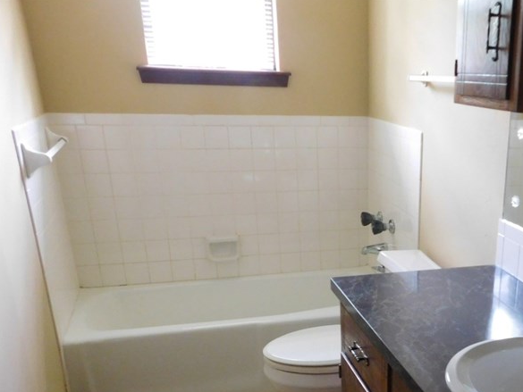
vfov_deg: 32.9
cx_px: 442
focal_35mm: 42
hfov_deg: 42.1
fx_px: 635
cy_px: 338
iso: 400
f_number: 3
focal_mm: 4.1
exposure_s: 1/13
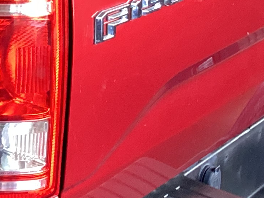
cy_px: 31
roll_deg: +0.6
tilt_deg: -17.2
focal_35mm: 138
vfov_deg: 10.7
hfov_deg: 13.2
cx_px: -175
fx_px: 1053
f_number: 2.4
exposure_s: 1/60
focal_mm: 3.3
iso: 250
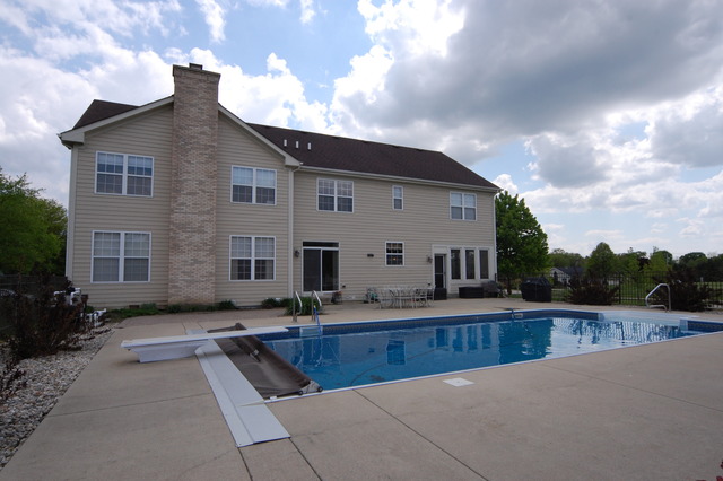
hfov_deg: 90.0
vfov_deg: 67.3
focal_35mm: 18
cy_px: 240
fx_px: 361
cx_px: 362
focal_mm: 12
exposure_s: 1/500
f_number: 11
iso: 400
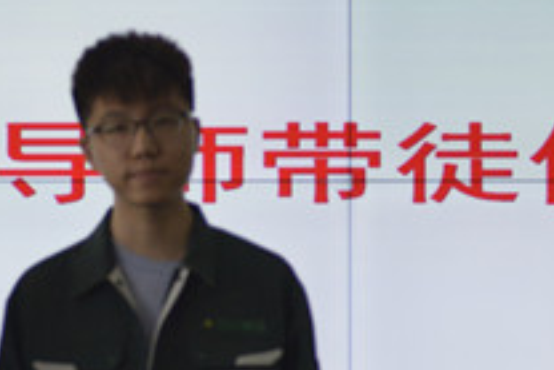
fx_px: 3111
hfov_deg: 10.1
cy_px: 164
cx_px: 45
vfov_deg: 6.8
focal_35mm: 202
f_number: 2.8
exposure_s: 1/2000
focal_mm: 60
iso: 2500
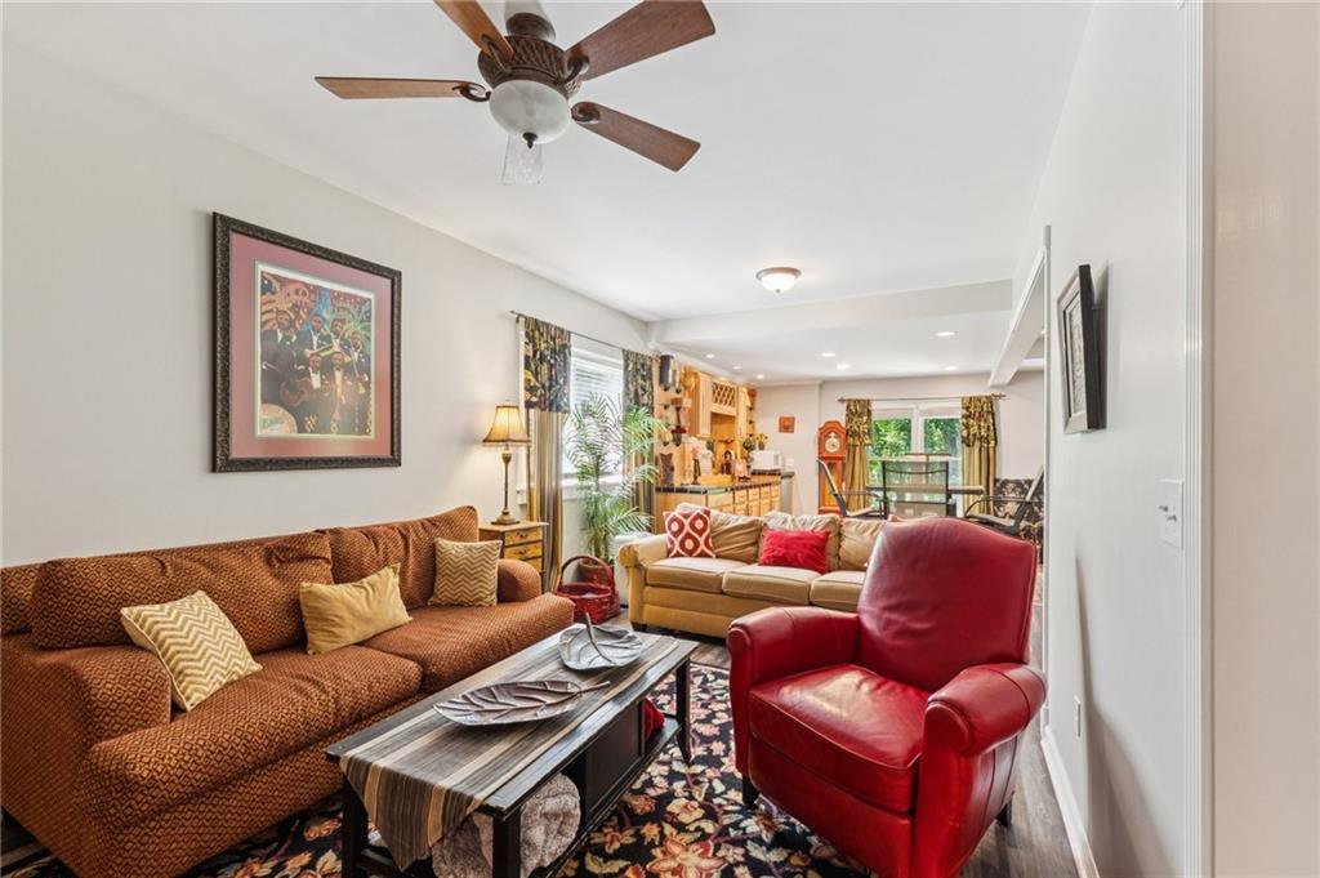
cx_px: 660
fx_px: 550
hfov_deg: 100.4
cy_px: 439
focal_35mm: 15
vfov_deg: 77.2
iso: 400
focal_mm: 10
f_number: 8
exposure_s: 1/4
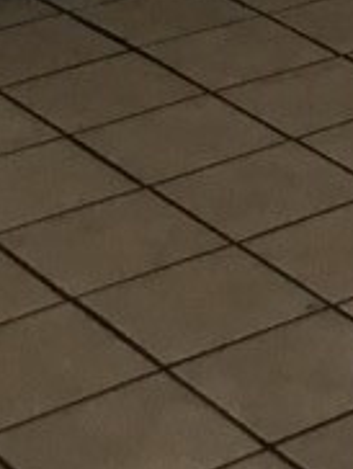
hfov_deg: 8.0
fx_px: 2360
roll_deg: +0.1
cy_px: -595
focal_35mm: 174
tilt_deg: -5.4
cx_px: 804
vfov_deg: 10.1
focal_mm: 3.3
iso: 32
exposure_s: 1/30
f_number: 2.4
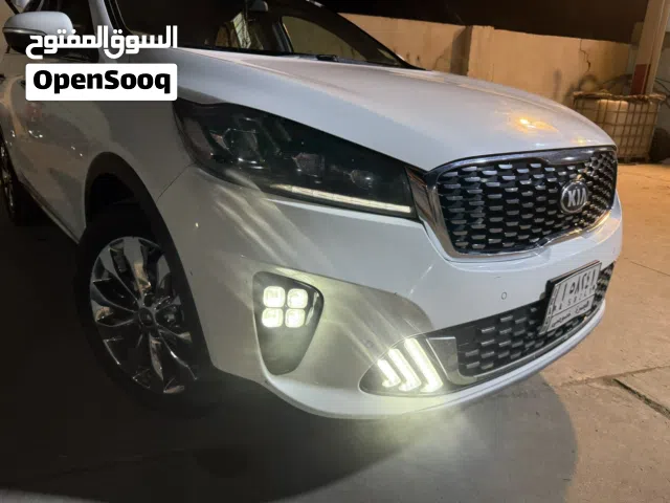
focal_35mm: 24
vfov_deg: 56.8
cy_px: 252
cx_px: 335
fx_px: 465
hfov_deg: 71.6
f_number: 1.78
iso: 320
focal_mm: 6.76
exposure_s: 1/100
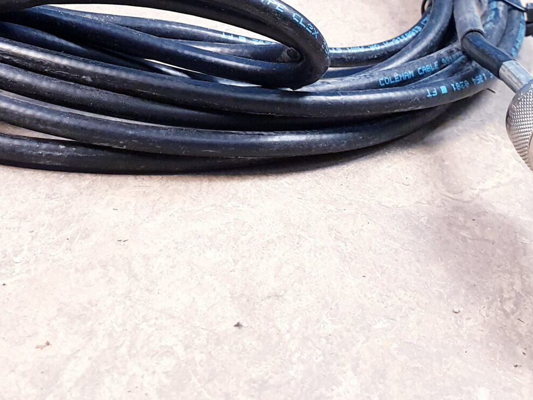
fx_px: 1032
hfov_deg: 28.7
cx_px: 160
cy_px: 9
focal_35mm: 67
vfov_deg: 21.2
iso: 320
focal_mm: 4.3
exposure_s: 1/33
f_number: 2.4
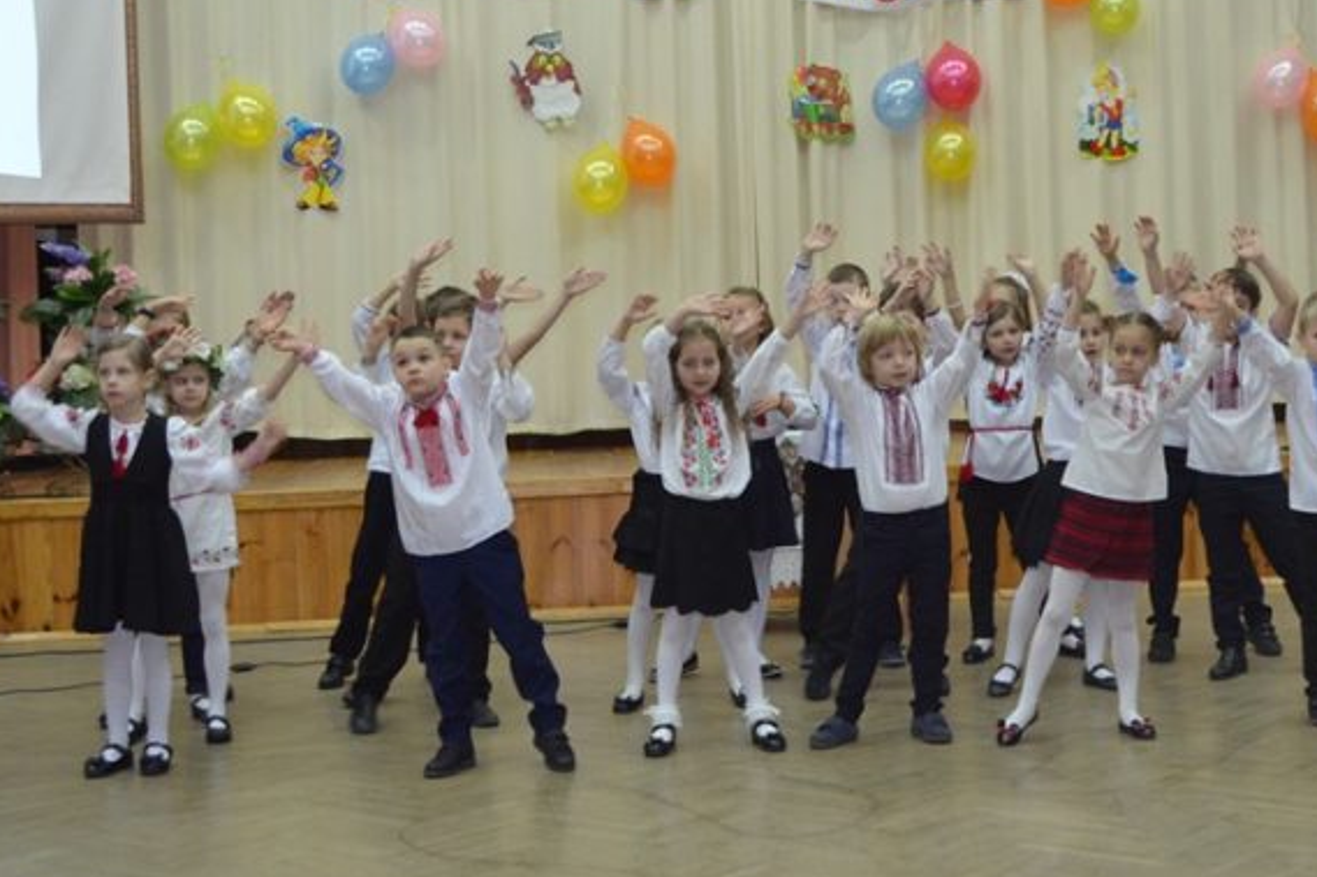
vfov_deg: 19.7
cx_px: 836
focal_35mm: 69
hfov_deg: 29.2
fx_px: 2516
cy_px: 299
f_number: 4.5
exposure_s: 1/60
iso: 2000
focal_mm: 29
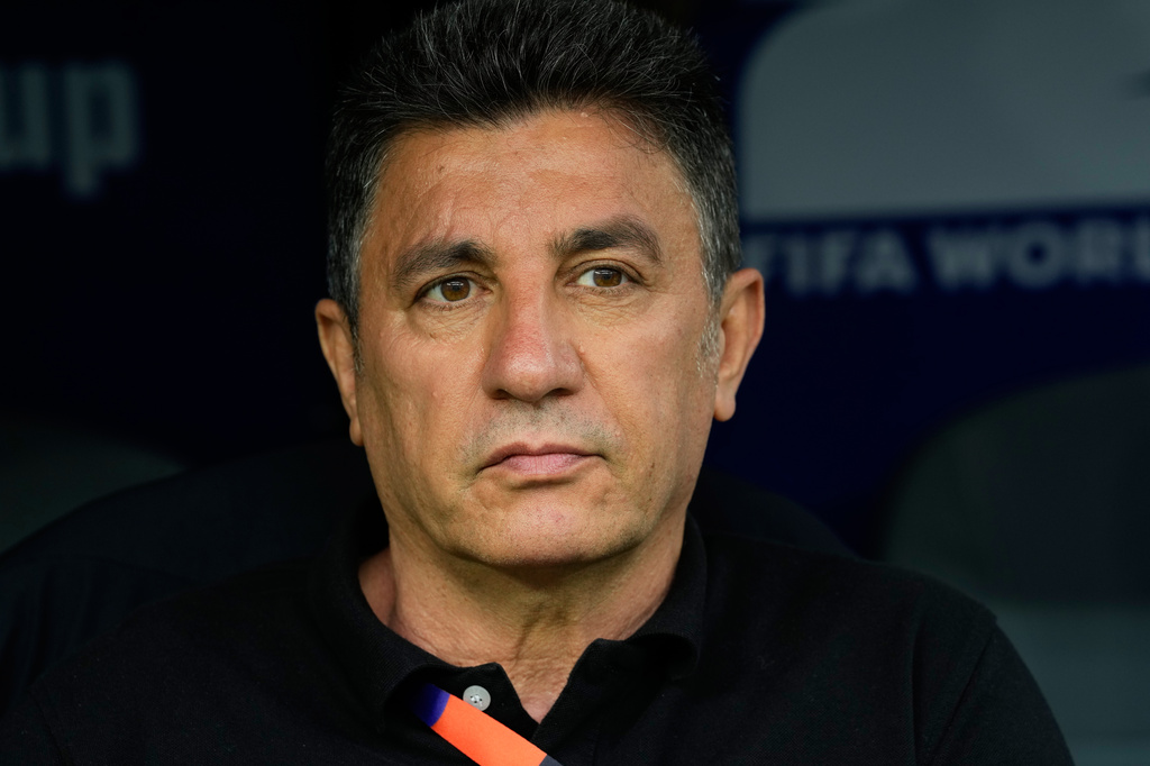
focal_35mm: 200
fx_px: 6386
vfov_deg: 6.9
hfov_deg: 10.3
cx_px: 575
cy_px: 383
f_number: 5.6
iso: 800
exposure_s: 1/250
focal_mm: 200
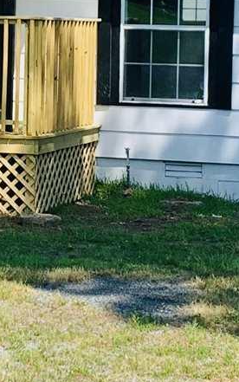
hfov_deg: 9.1
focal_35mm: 144
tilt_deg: -1.0
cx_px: -2
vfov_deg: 14.4
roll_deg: -1.2
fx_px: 1499
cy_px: 74
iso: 25
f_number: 1.8
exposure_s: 1/1536
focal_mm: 4.25
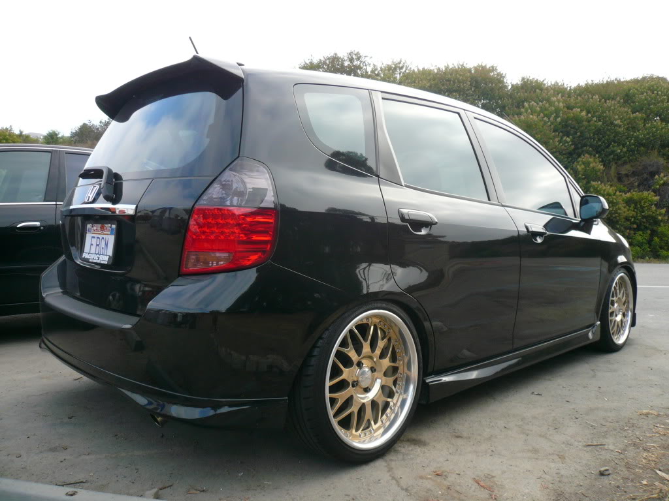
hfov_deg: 63.4
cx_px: 334
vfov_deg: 49.7
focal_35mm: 28
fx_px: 541
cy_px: 250
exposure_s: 1/250
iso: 100
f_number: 2.8
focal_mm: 4.6
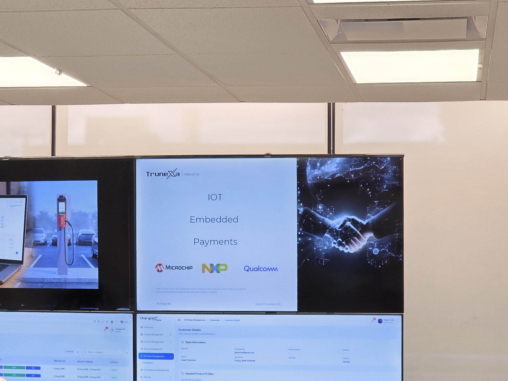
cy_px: 258
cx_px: 154
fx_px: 1805
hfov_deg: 16.0
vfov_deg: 12.0
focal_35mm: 123
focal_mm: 7.9
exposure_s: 1/90.1
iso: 64
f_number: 2.4
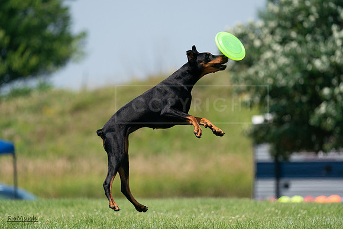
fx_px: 4345
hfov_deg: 4.5
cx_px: 172
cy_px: 114
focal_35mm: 456
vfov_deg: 3.0
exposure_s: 1/4000
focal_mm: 456
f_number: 6.3
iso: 1000
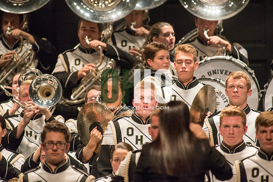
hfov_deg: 3.4
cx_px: 136
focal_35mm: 600
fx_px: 4551
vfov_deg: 2.3
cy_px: 91
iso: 4000
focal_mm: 600
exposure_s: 1/320
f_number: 5.6
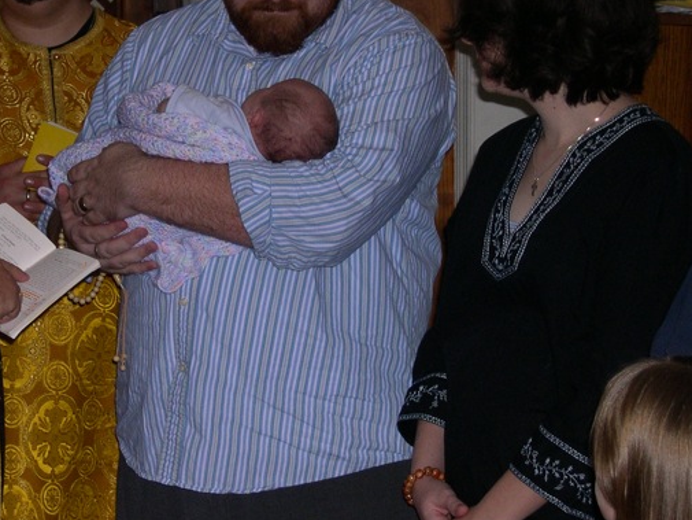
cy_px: 167
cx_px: 188
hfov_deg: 16.1
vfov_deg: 12.1
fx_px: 2439
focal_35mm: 122
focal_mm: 16.3
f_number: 4
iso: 260
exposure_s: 1/60
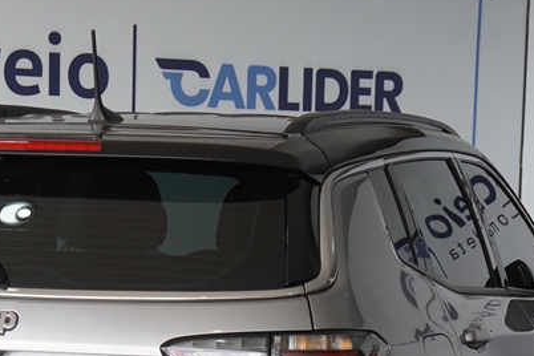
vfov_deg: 9.6
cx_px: 246
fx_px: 2095
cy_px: 435
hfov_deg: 14.5
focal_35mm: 141
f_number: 4
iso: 100
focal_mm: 37
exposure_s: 1/160
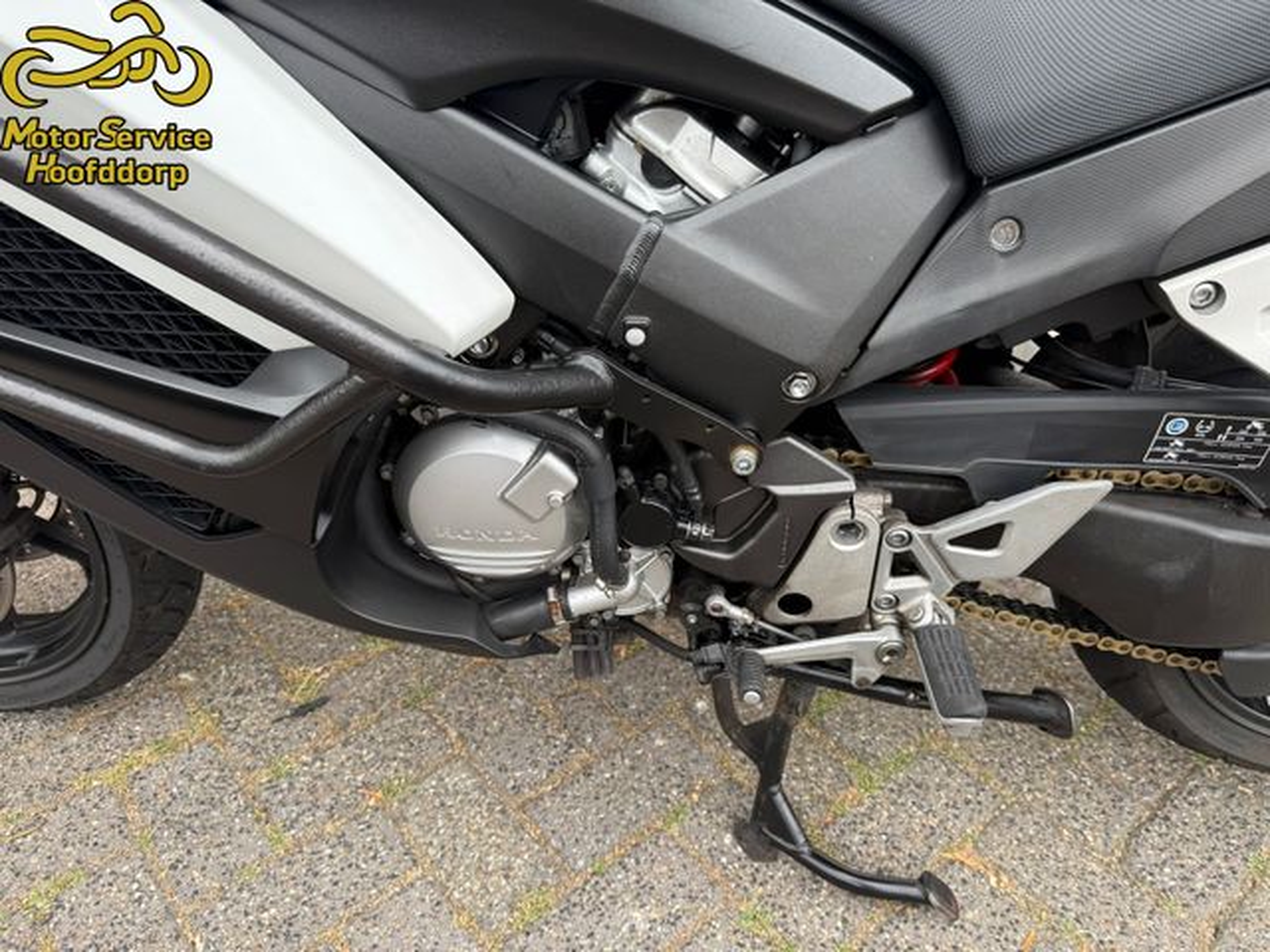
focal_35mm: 24
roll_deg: -1.4
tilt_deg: -31.4
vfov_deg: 56.8
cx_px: 635
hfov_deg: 71.6
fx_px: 881
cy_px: 476
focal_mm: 6.76
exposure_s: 1/1271
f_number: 1.78
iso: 100
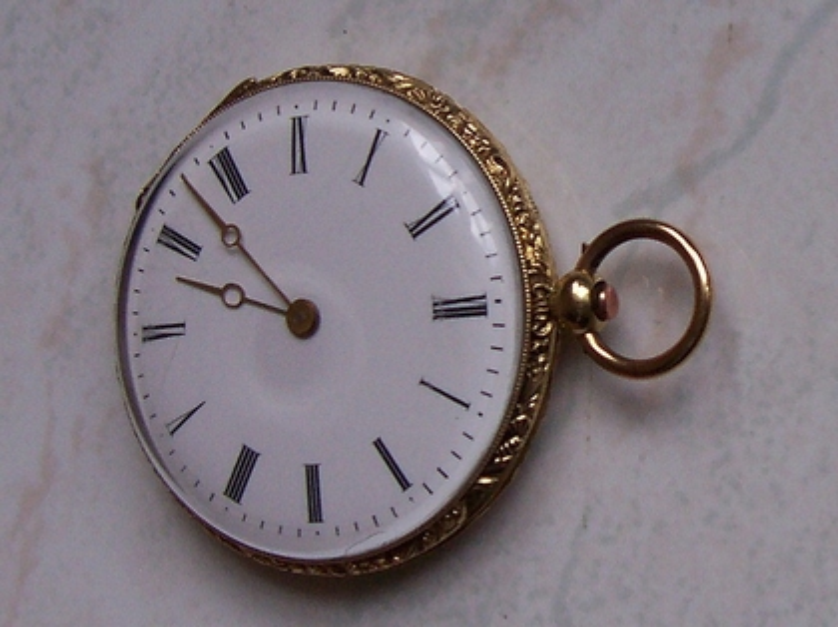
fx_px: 822
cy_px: 314
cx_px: 419
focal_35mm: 34
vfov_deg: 41.7
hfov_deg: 54.0
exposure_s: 1/96
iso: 80
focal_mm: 5.6
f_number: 2.7
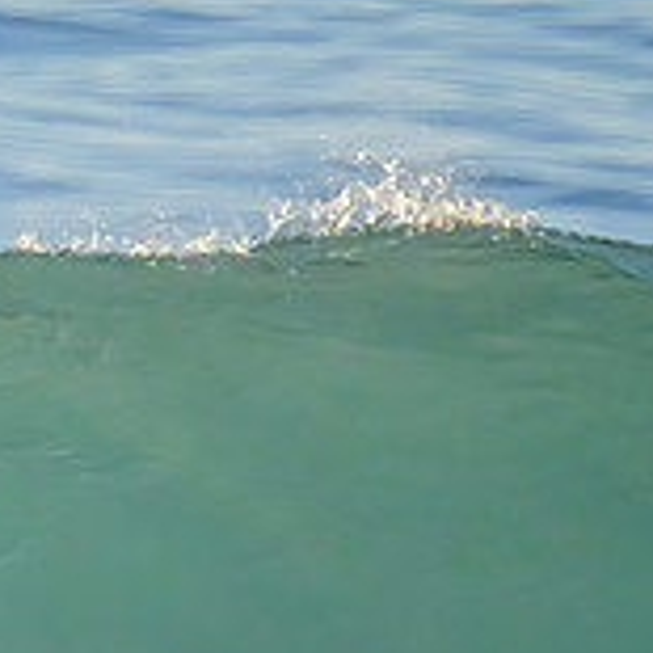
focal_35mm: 3467
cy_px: 560
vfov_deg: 0.5
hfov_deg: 0.5
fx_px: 73994
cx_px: -383
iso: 1600
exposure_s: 1/1600
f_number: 11
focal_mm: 800
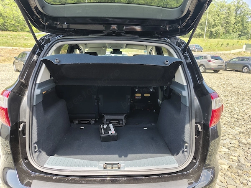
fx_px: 174
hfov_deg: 71.6
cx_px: 126
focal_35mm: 24
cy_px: 94
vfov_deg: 56.8
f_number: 1.8
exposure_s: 1/145
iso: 100
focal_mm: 5.56
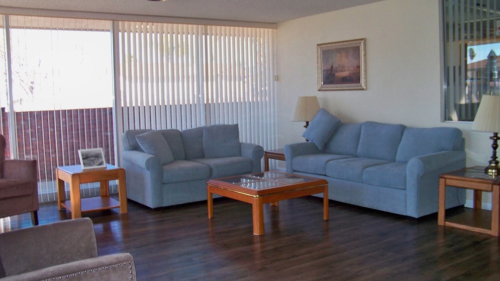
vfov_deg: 32.0
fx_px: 491
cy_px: 145
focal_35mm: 37
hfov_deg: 54.0
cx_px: 255
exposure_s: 1/30
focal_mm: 5.85
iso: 200
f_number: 2.8
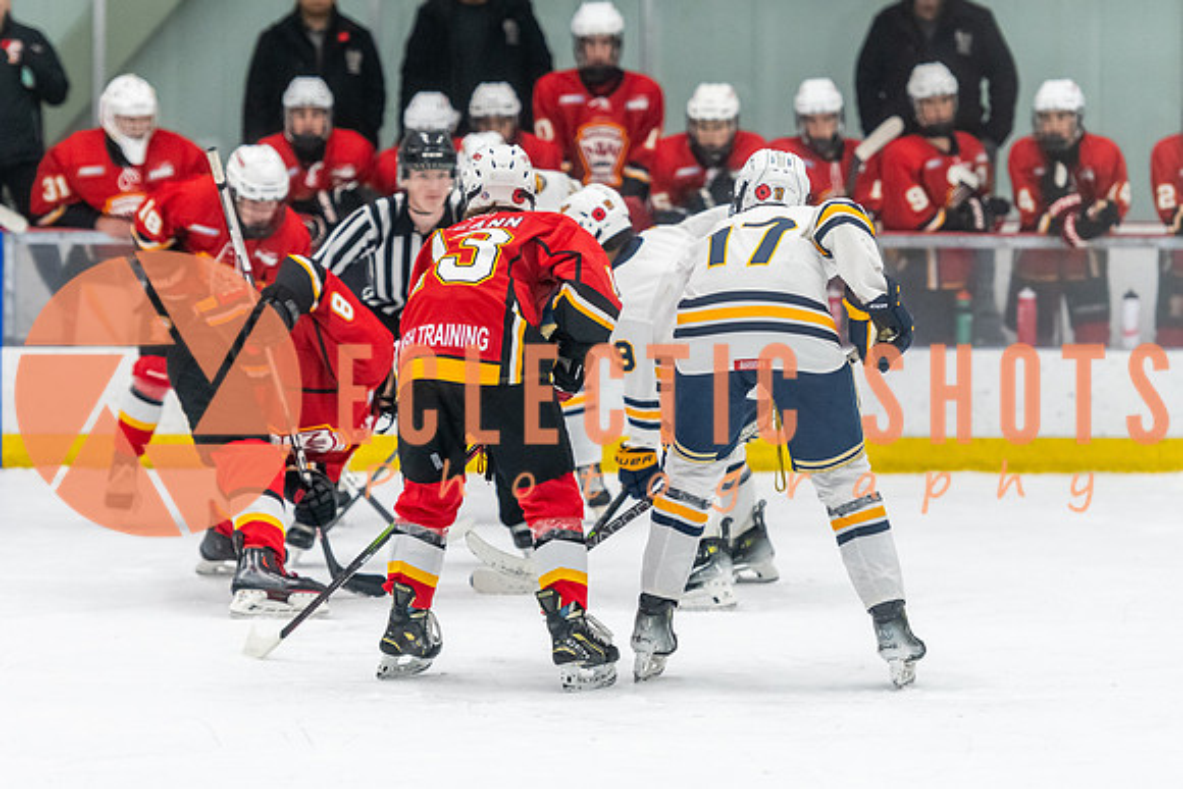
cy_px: 350
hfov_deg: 10.9
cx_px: 592
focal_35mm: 189
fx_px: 6213
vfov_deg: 7.3
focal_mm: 145
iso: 3200
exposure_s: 1/800
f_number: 2.8
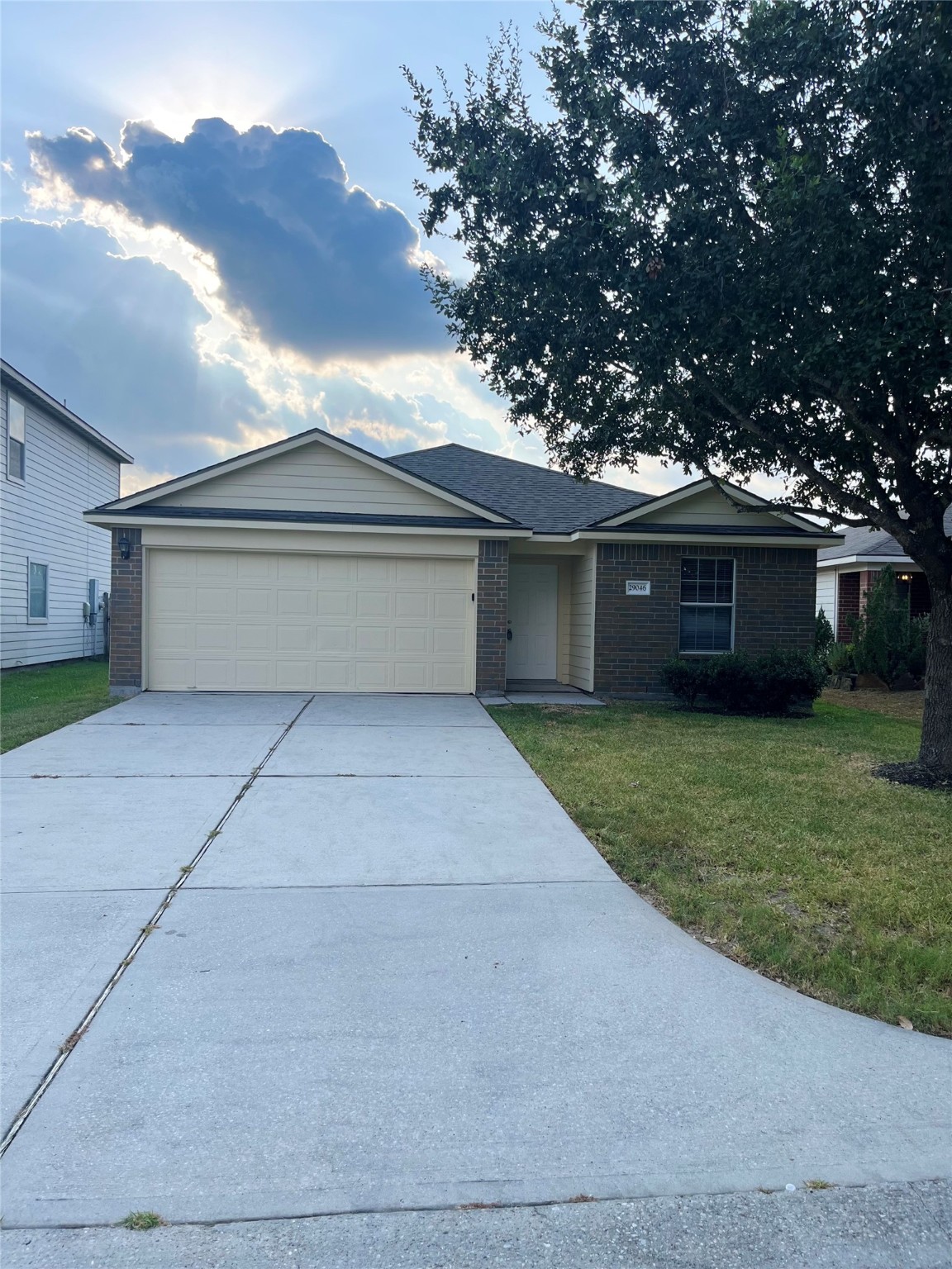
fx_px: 953
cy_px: 634
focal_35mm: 26
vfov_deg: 67.3
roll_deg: -1.1
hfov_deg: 53.1
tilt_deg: -1.1
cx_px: 476
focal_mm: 5.1
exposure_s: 1/2268
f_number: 1.6
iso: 50
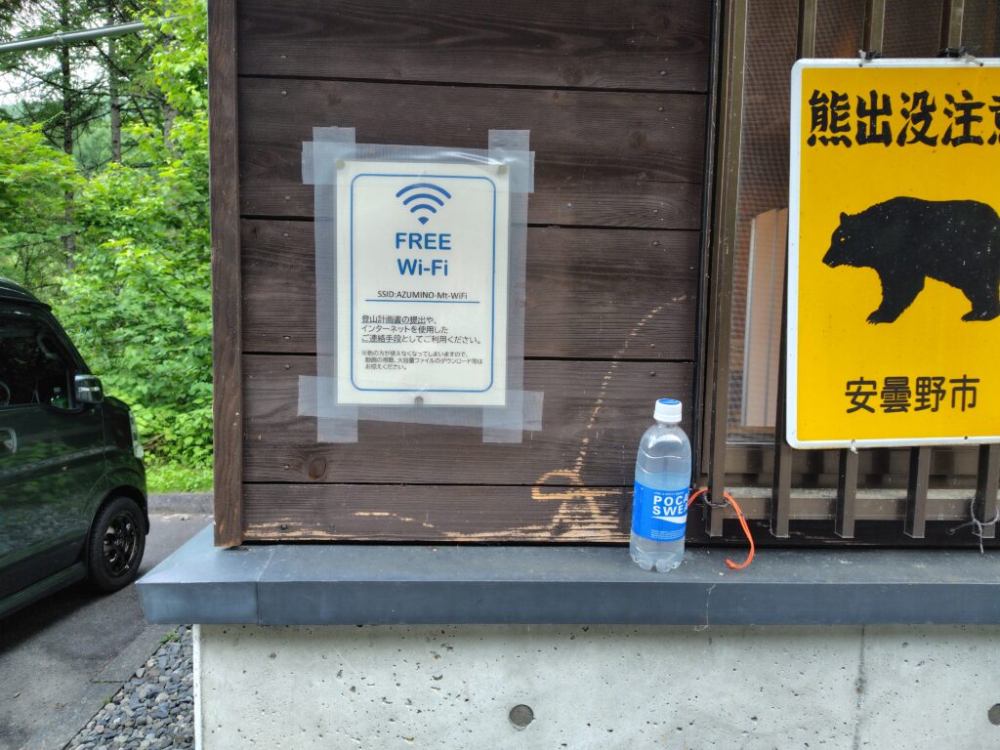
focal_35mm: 23
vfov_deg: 58.9
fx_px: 664
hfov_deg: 73.9
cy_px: 375
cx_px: 500
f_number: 1.9
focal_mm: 5.6
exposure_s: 1/100
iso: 150
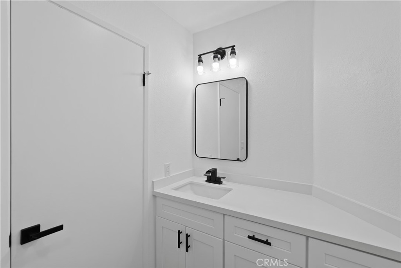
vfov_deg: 72.1
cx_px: 200
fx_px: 184
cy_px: 134
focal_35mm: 16
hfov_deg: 95.0
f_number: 8
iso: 250
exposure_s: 1/15
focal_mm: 16.5
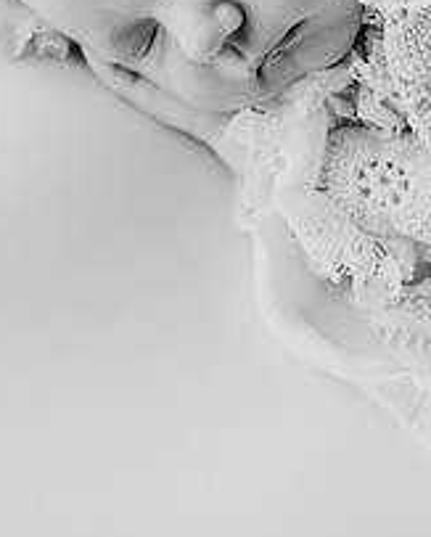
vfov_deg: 14.2
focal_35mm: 134
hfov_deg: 11.5
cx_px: 98
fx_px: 2132
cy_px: 30
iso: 100
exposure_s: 1/200
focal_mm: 50
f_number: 2.5
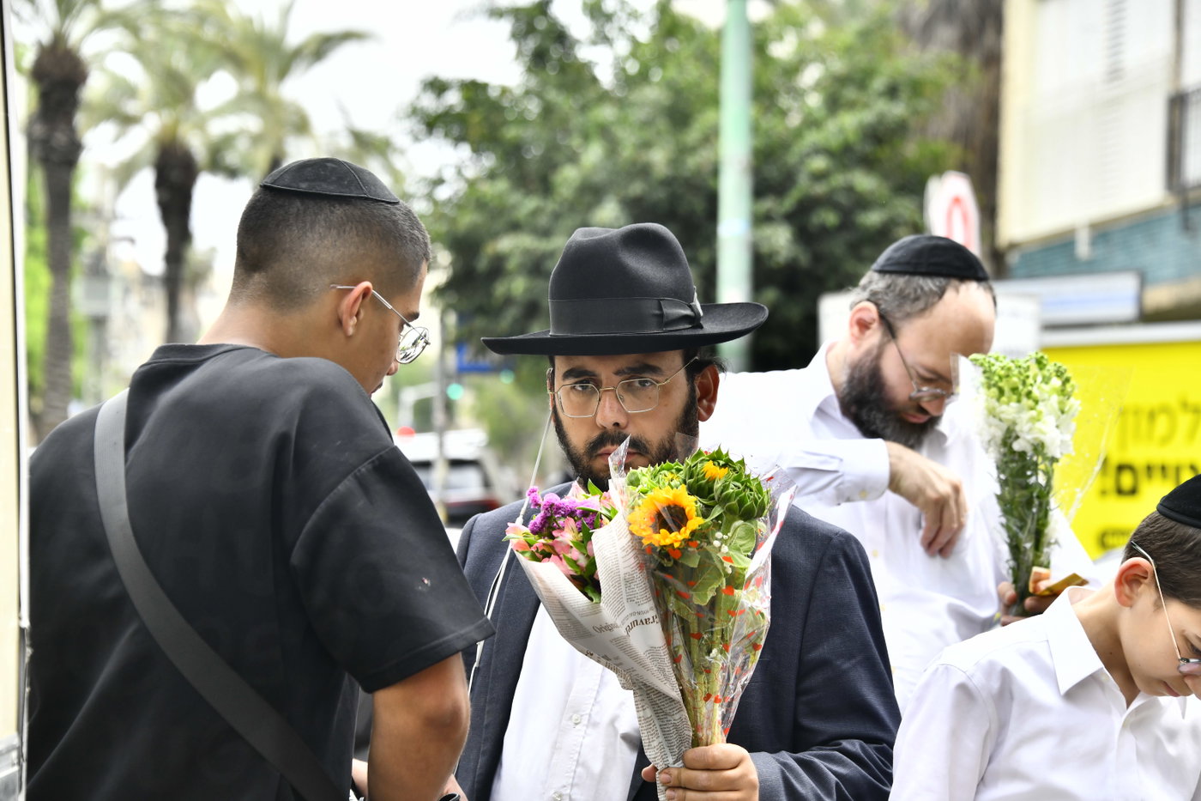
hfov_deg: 16.8
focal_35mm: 122
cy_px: 400
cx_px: 600
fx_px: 4069
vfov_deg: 11.2
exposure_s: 1/800
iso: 640
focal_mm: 122
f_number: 6.3
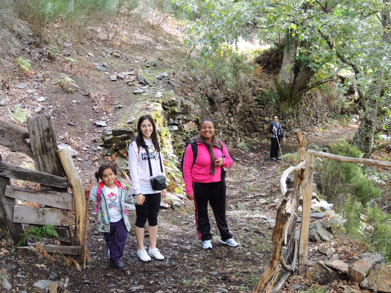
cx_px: 196
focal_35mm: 47
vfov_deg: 30.9
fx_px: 531
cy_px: 146
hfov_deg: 40.4
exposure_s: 1/50
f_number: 3.5
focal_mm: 8.3
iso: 140
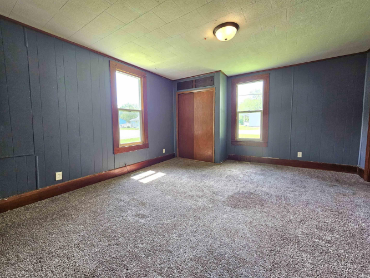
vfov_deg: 89.9
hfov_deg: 106.2
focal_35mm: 13
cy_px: 139
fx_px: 139
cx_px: 185
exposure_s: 1/60.2
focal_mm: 2.2
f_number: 2.2
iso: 160
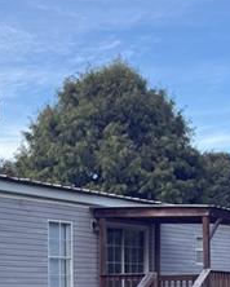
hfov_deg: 18.3
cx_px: -25
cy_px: 322
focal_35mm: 81
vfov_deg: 22.2
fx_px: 688
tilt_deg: -2.0
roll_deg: +2.5
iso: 80
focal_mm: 6.76
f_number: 1.78
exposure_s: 1/1493
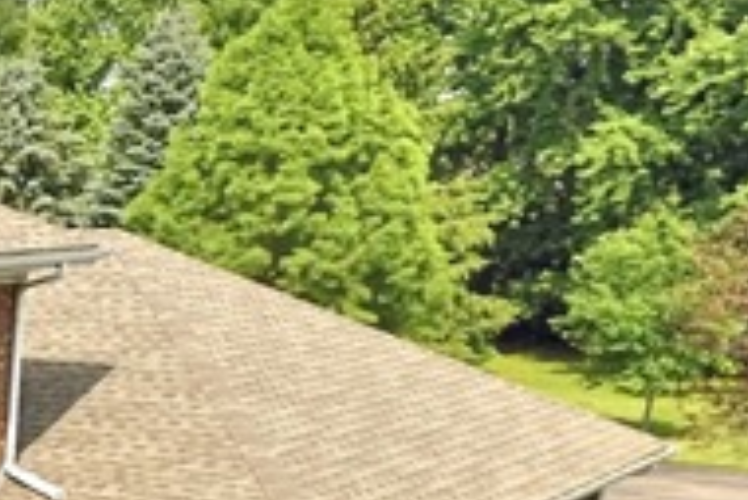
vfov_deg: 18.6
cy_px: 583
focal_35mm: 70
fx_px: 1456
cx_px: -504
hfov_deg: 21.6
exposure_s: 1/240
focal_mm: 3.61
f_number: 2.8
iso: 400
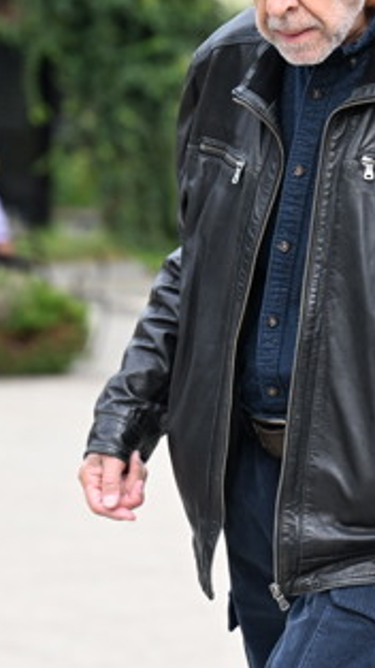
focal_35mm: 226
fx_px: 3996
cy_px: 226
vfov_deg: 9.5
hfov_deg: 5.4
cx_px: 315
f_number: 4
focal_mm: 98
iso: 500
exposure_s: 1/1250
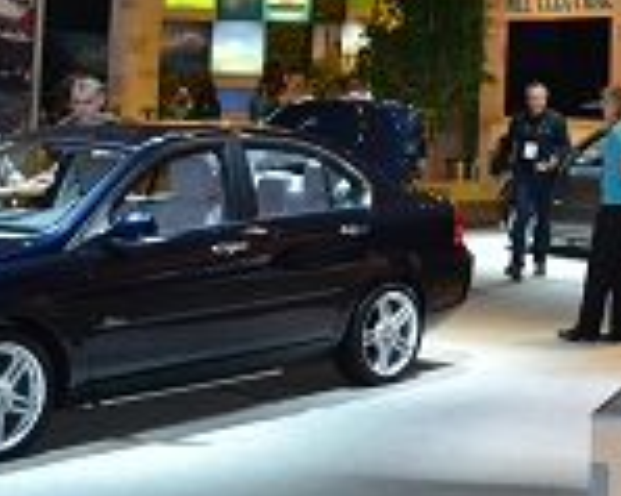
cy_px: -94
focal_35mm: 85
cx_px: 796
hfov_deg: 20.6
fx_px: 1561
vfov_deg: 17.3
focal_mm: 18
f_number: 3.5
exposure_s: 1/200
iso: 800
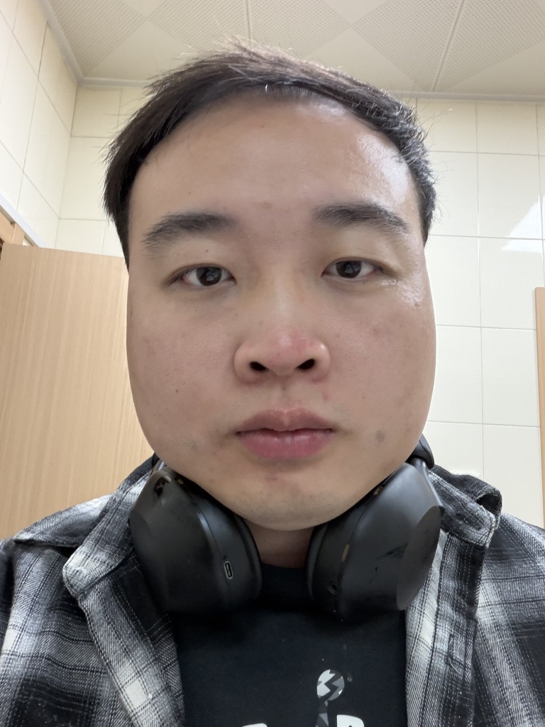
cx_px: 272
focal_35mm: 30
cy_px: 364
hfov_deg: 46.8
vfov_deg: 60.0
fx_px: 630
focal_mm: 2.71
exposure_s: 1/50
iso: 200
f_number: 1.9
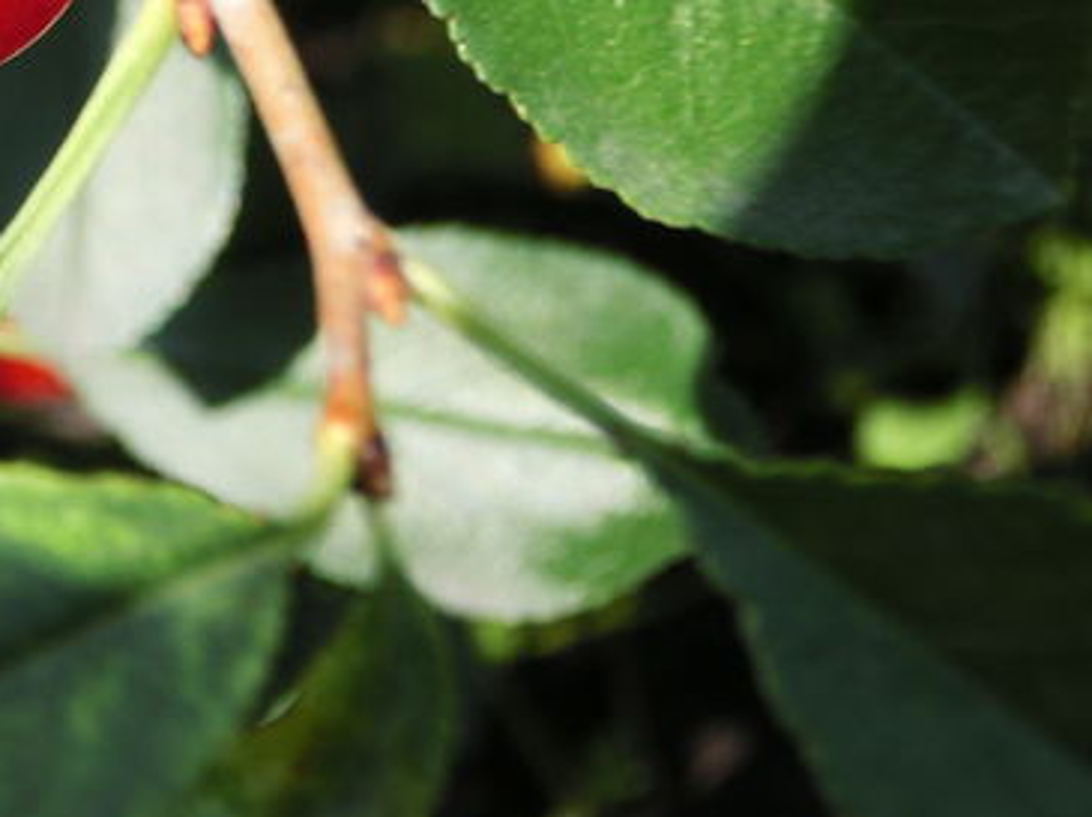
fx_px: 3656
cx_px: -147
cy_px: -67
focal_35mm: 116
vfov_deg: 12.5
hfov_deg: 16.4
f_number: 4.2
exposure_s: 1/400
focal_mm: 8.29
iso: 80
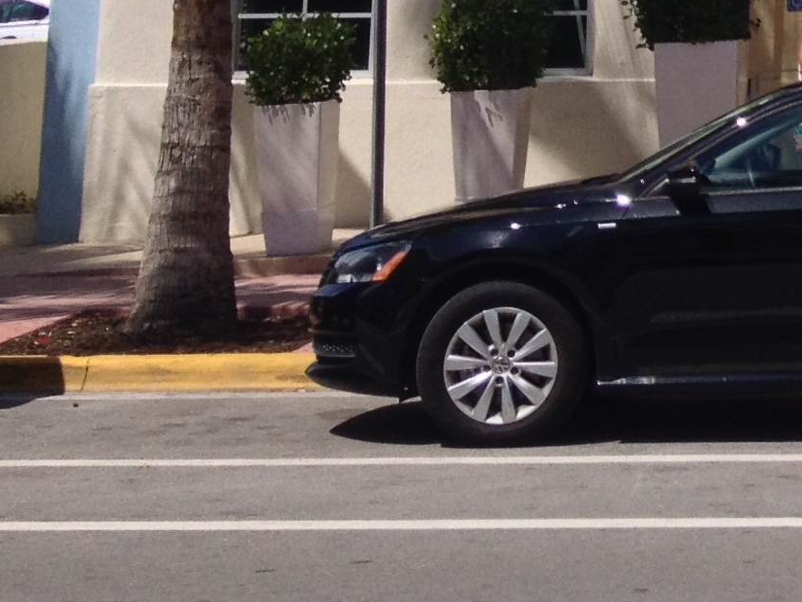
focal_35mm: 138
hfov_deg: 13.4
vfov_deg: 10.0
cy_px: -556
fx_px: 3197
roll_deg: +0.6
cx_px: 1229
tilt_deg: +6.3
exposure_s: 1/2513
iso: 50
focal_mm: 4.28
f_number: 2.4
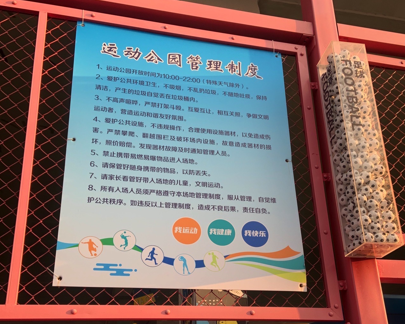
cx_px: 213
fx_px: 360
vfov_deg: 48.5
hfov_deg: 58.7
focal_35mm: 30
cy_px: 150
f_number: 1.8
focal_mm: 4.25
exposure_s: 1/327
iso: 25
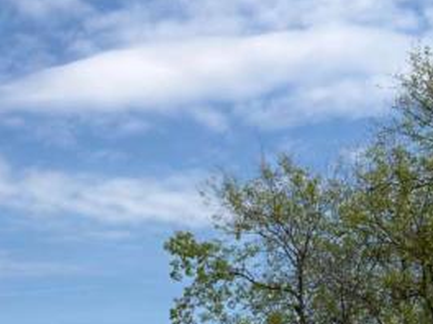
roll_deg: -0.1
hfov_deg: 17.6
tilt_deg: -3.1
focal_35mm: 109
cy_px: 601
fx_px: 1363
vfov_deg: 12.3
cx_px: -15
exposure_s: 1/7299
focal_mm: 6.76
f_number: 1.78
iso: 64
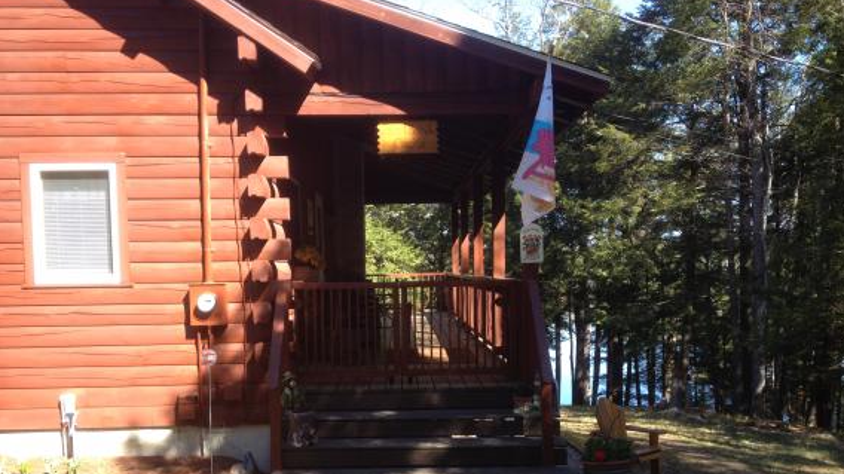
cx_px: 428
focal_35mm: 39
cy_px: 309
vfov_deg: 30.2
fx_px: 872
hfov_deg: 51.6
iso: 50
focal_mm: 4.28
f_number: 2.4
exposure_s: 1/237
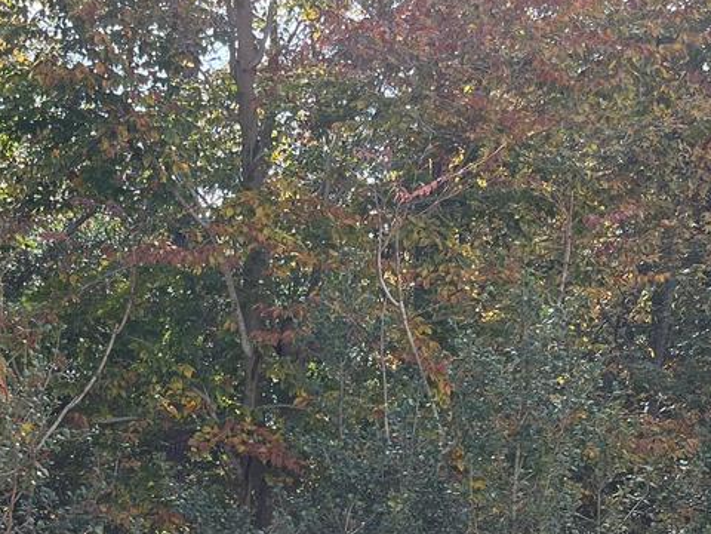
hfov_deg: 24.7
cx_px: 178
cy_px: 697
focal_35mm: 78
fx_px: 1602
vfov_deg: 17.7
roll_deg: -0.7
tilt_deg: -10.5
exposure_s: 1/967
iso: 50
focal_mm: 5.1
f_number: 1.6
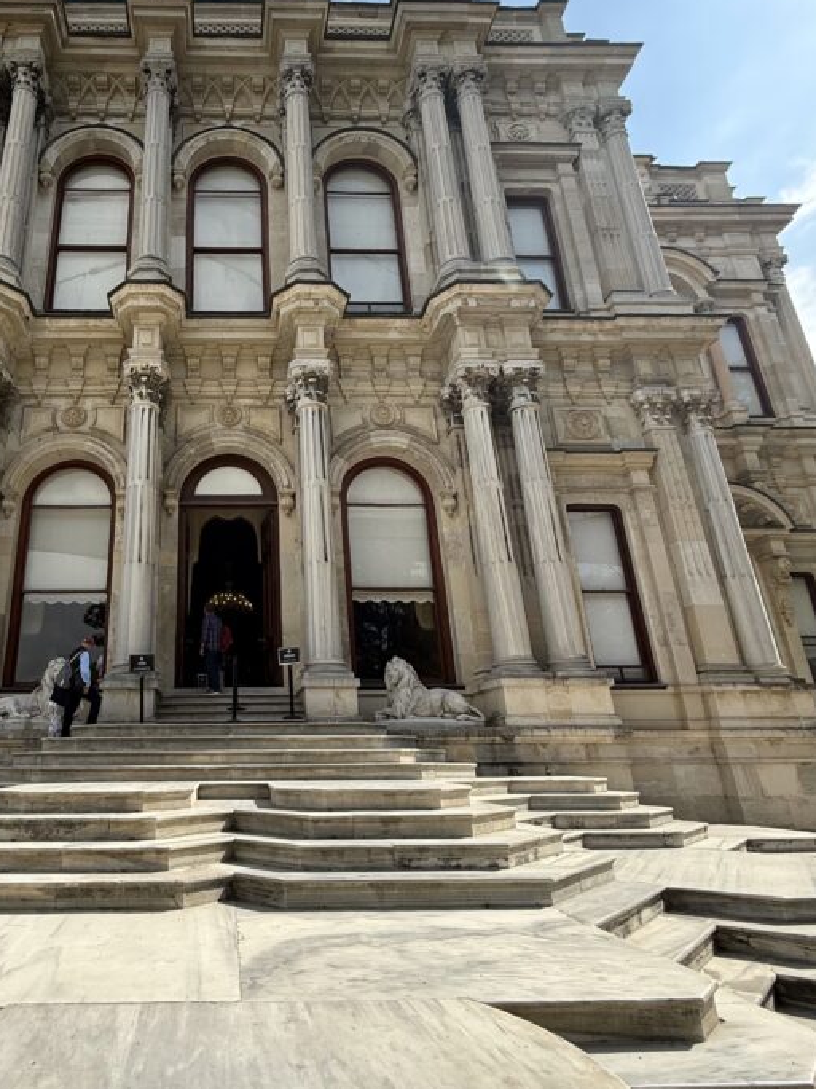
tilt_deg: +19.7
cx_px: 237
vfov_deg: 79.0
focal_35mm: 21
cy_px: 539
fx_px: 660
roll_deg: +0.3
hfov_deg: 61.0
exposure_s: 1/1259
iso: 50
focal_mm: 2.22
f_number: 2.2
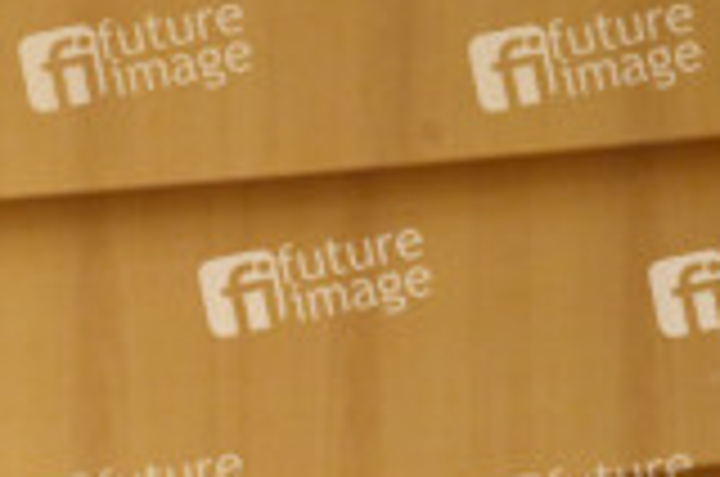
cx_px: -254
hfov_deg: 1.2
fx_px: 33792
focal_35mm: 1693
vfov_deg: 0.8
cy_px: 621
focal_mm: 600
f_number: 6.3
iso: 5000
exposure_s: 1/640
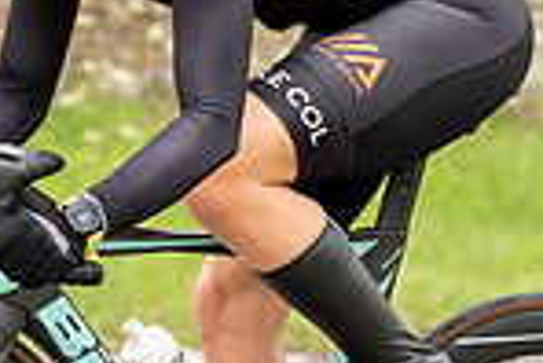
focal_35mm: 275
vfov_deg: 5.0
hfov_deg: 7.5
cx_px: 209
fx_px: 4152
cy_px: -141
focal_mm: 70
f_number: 3.5
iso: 500
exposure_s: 1/1000
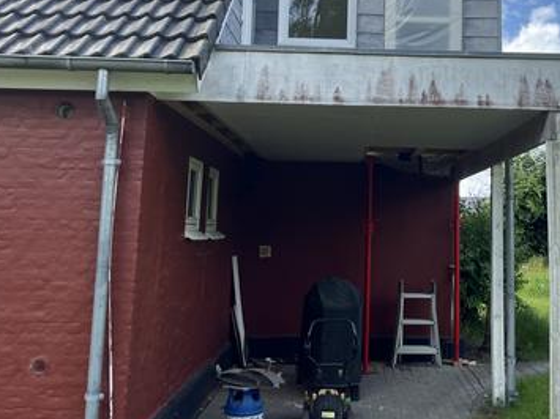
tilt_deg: +8.1
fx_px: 712
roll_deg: -1.2
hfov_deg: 42.3
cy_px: 132
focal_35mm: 44
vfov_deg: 32.5
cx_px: 377
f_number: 1.6
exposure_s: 1/1536
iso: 50
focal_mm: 5.1
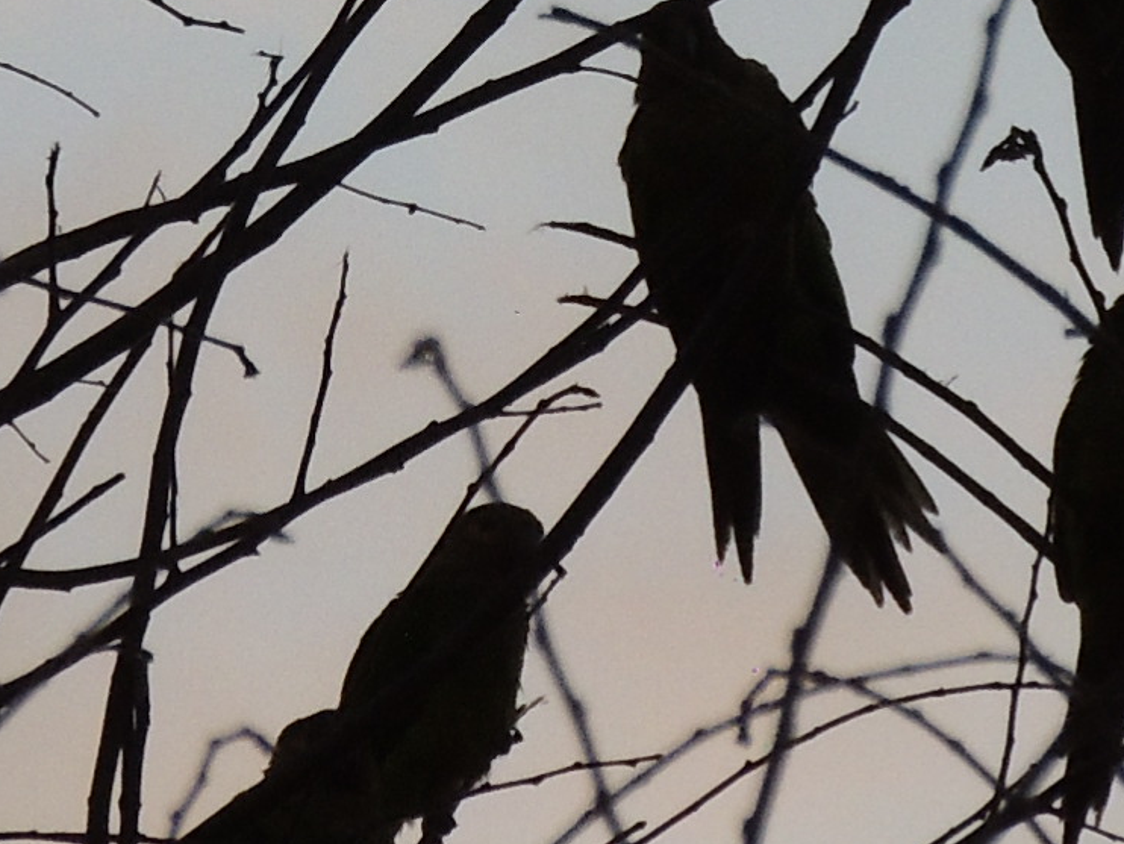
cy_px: -629
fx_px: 57134
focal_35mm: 1759
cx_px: 356
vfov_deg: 0.8
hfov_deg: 1.1
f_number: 4.8
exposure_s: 1/250
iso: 400
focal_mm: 71.3
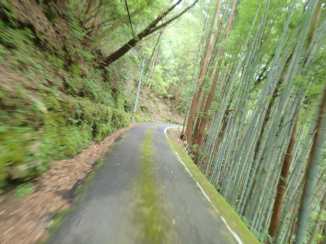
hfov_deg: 69.4
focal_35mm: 25
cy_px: 122
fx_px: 235
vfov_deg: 54.9
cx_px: 163
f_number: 2
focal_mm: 4.5
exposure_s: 1/50
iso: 200
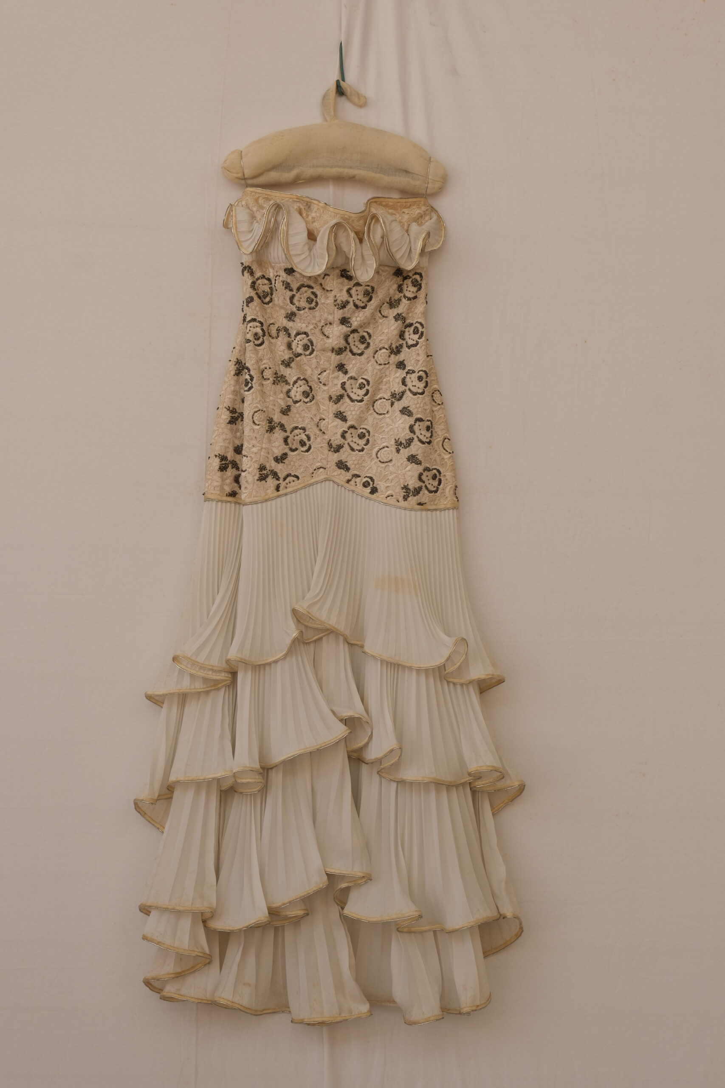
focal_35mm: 83
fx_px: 2507
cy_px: 544
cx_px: 362
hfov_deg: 16.5
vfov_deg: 24.5
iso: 320
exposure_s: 1/125
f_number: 9
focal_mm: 55
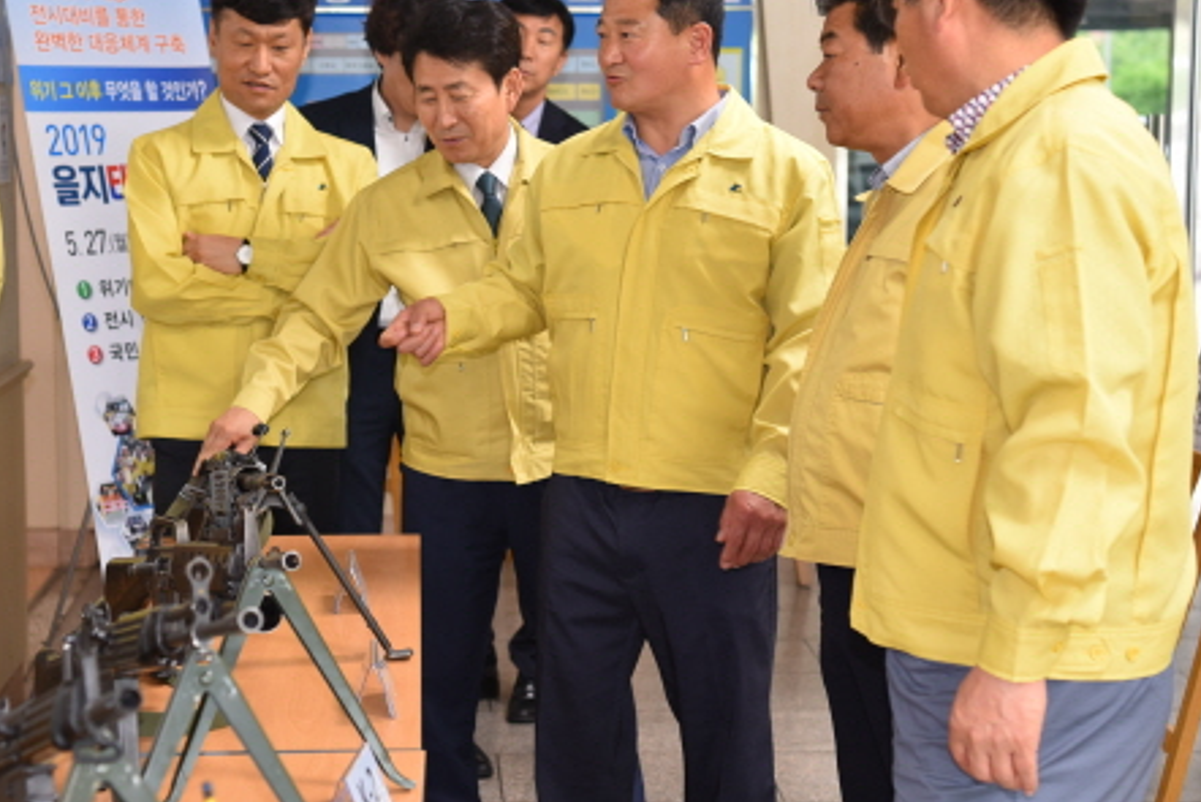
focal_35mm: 76
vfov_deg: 18.0
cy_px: 353
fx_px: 2536
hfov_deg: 26.5
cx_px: 416
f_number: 3.5
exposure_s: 1/60
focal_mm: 48
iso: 800
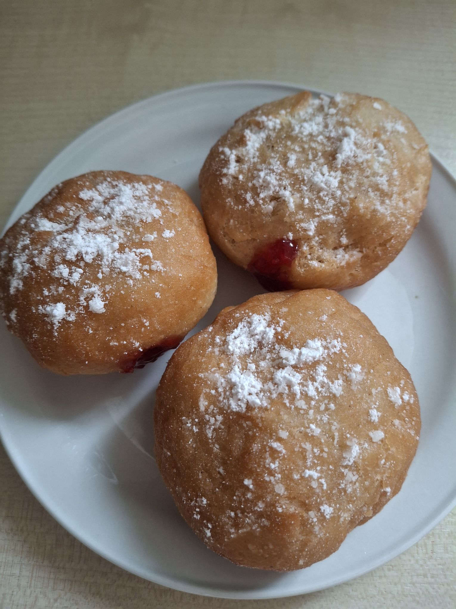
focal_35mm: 25
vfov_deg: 69.4
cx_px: 228
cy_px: 304
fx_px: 439
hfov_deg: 54.9
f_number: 1.8
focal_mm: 4.69
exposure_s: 1/33
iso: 250
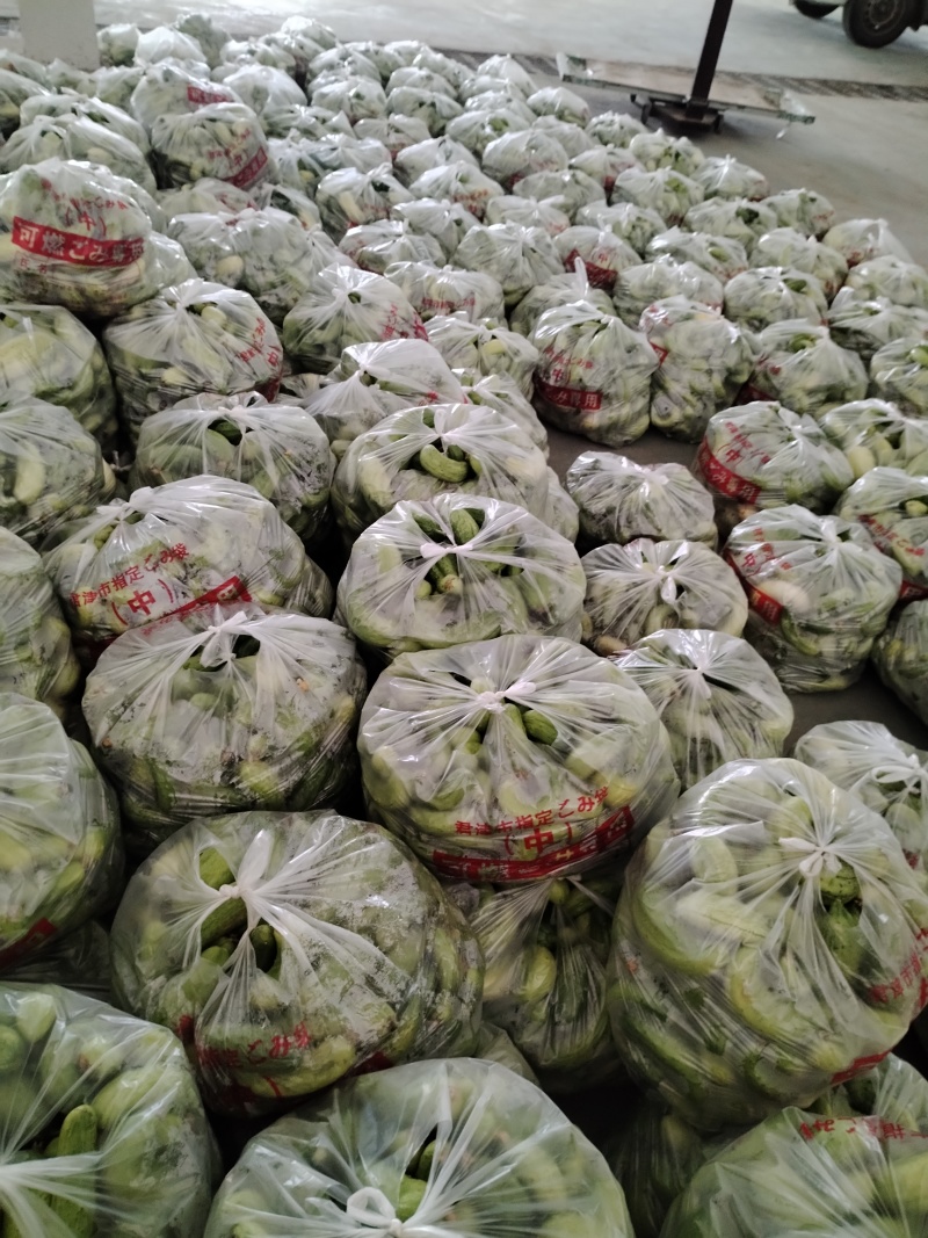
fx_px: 930
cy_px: 619
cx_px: 464
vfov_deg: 67.3
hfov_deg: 53.1
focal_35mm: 26
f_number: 1.8
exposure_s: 1/33.3
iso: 599
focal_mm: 4.25
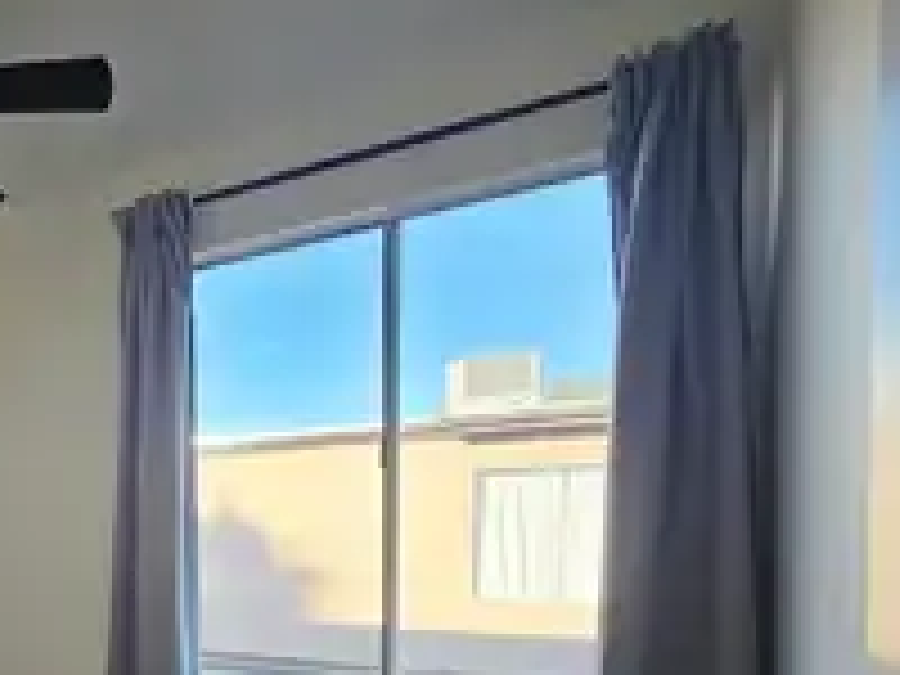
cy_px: 567
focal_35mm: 26
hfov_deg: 54.5
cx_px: 27
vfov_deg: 49.1
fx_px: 676
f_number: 2.2
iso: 80
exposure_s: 1/359
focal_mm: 2.2
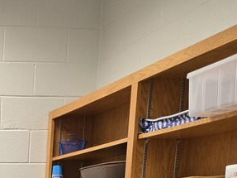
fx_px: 561
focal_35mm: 82
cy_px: 302
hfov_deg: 19.9
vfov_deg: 15.8
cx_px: -140
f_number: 1.8
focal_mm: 5.4
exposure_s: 1/120
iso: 160
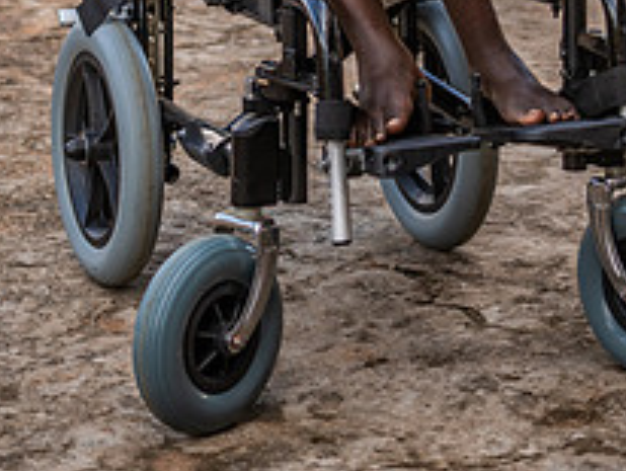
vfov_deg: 9.8
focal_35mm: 149
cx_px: 365
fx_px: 2698
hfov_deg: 13.2
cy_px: -158
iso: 100
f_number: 4
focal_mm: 71
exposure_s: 1/80
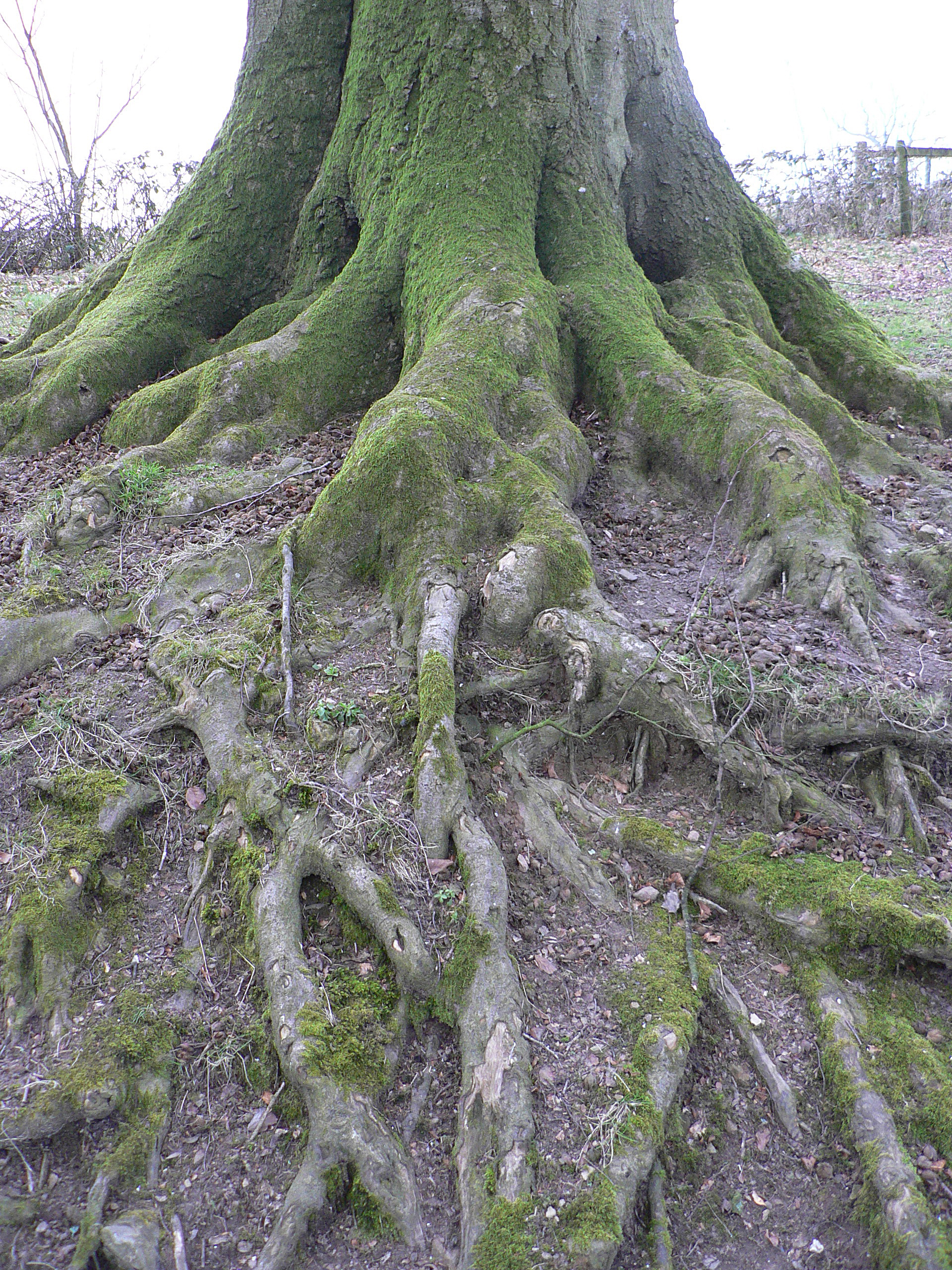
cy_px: 635
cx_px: 476
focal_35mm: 36
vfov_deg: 51.4
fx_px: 1320
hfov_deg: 39.7
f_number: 2.8
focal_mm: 6
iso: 150
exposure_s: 1/30
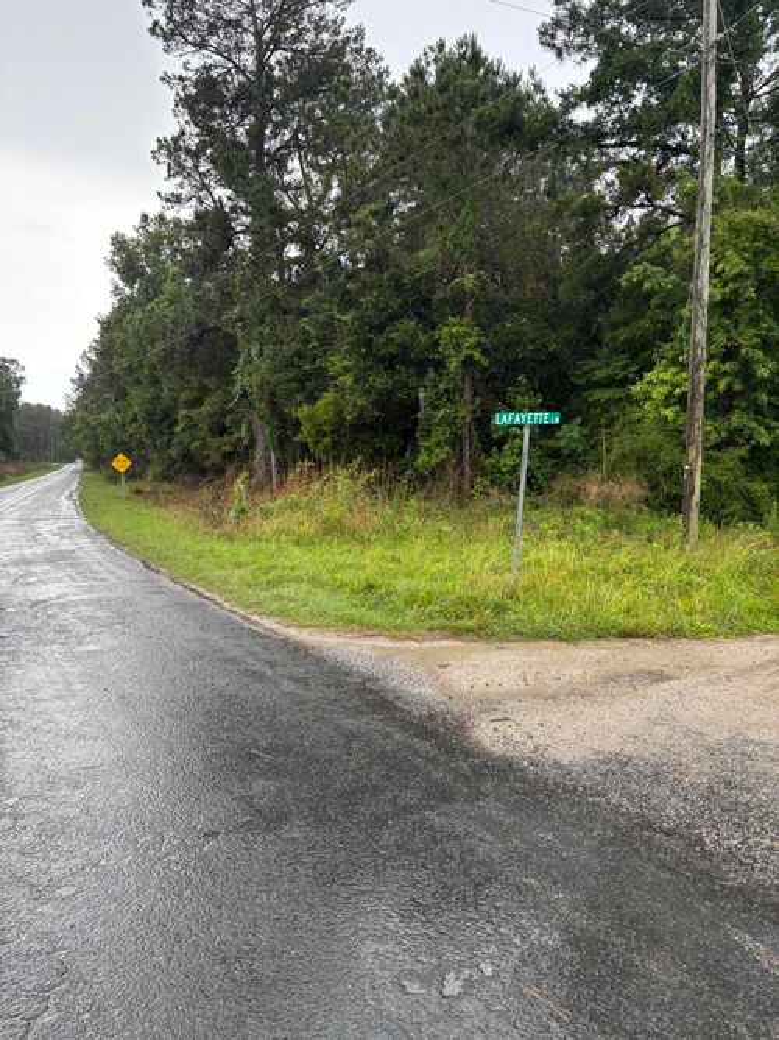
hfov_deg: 53.0
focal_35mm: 26
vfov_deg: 67.3
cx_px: 390
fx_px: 780
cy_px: 520
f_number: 1.6
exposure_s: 1/121
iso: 40
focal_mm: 5.96
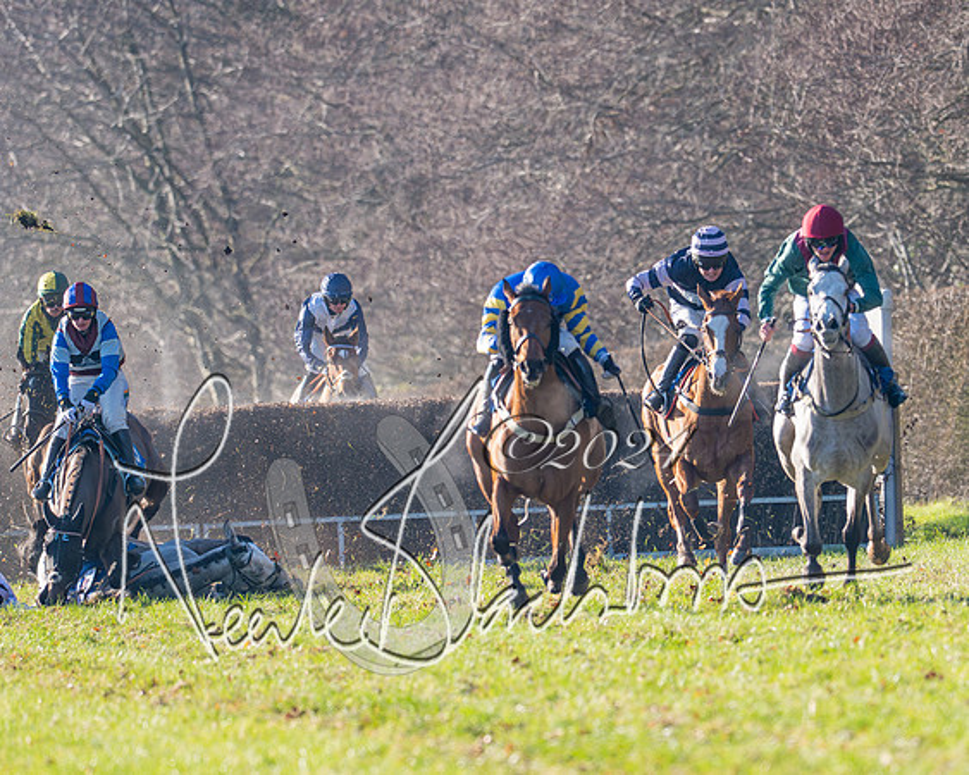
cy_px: 426
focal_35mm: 776
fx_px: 22257
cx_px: 623
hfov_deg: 2.5
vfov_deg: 2.0
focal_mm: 400
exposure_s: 1/2000
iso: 400
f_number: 5
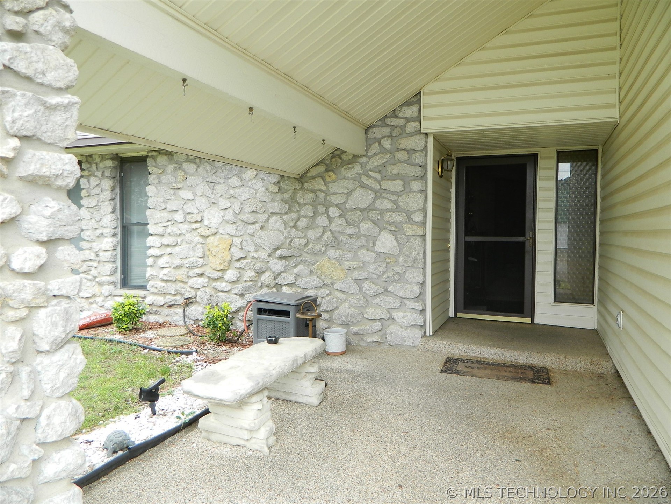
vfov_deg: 54.9
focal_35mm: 25
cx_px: 336
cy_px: 252
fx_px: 485
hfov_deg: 69.4
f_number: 3.1
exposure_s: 1/80
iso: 80
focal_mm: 4.5
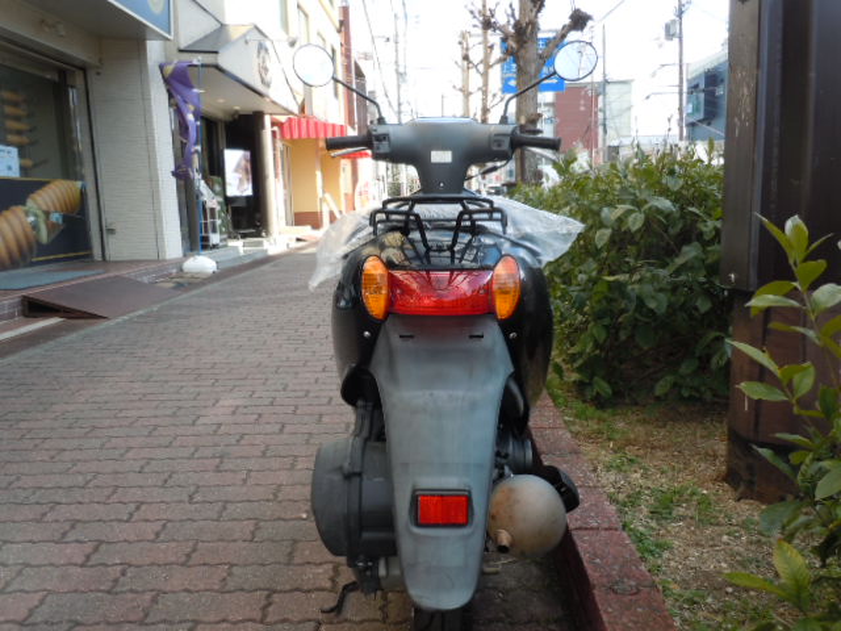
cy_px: 316
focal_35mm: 28
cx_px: 420
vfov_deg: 49.7
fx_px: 680
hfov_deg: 63.4
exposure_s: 1/160
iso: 100
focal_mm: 5
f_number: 3.7
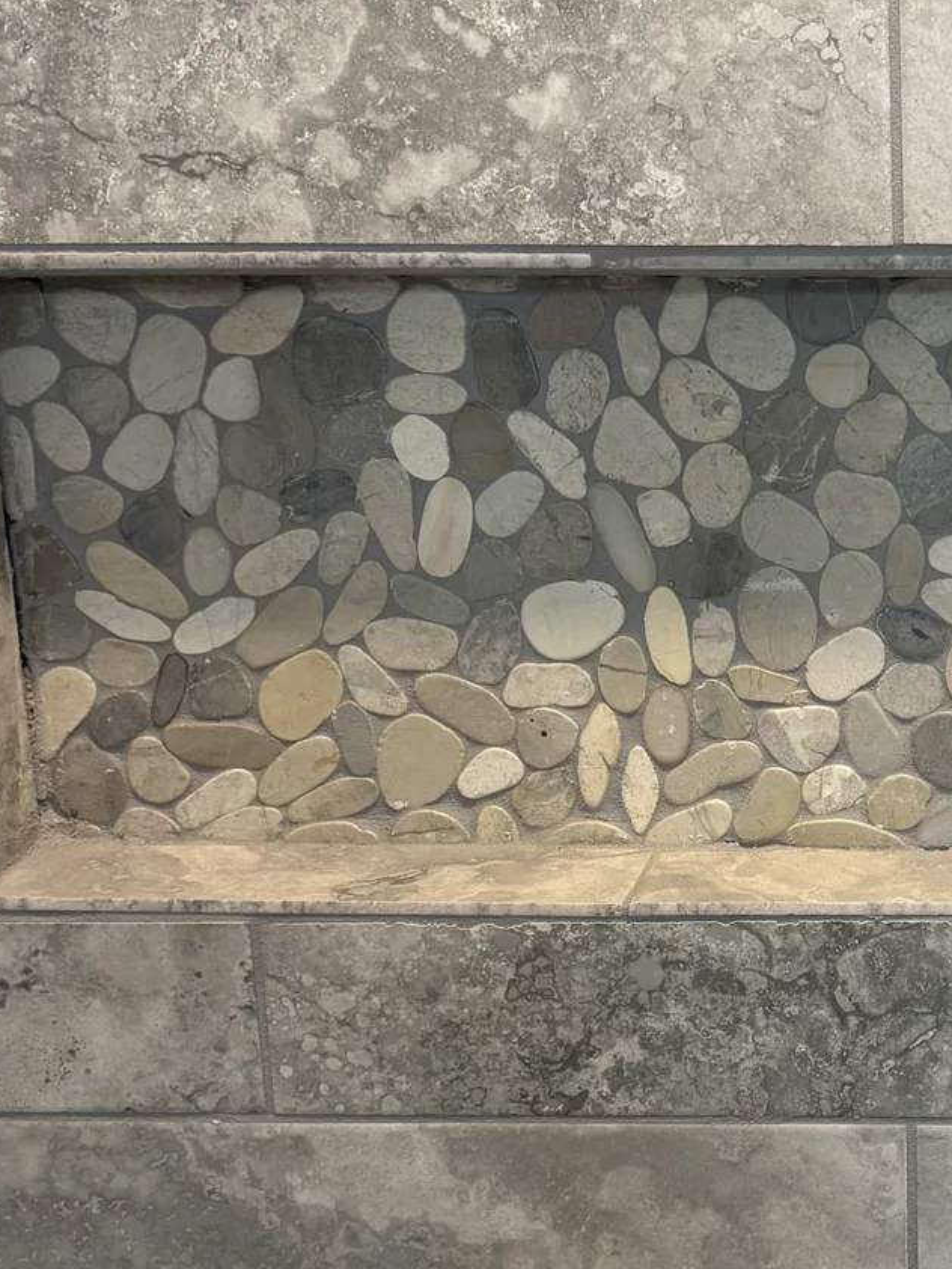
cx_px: 999
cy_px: 678
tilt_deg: -12.4
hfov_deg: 24.3
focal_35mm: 57
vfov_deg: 33.8
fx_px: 2089
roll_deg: +0.6
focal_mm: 6.8
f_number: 1.8
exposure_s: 1/60
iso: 250
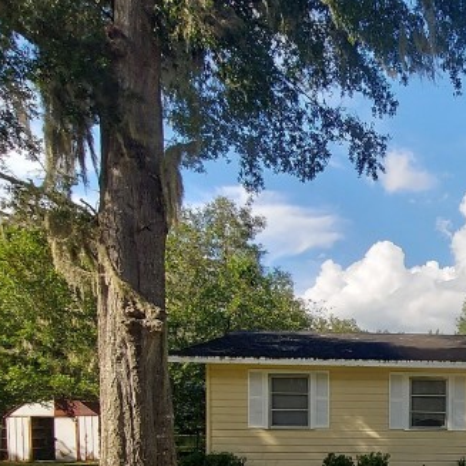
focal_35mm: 36
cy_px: 425
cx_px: 527
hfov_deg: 37.5
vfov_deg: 42.1
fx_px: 548
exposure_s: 1/770
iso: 50
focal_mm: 1.74
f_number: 2.2
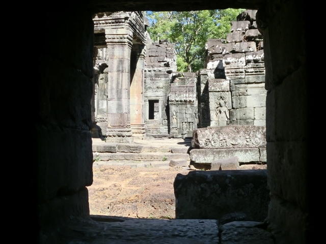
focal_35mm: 47
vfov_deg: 30.9
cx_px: 163
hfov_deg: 40.4
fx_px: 443
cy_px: 122
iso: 200
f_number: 10.7
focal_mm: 8.29
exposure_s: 1/125
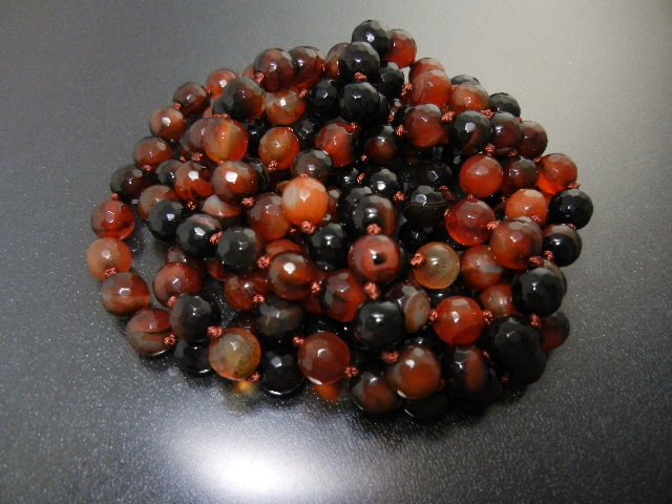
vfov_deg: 46.8
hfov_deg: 60.0
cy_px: 252
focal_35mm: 30
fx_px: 582
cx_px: 336
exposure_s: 1/30
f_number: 7
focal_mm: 5.4
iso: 800
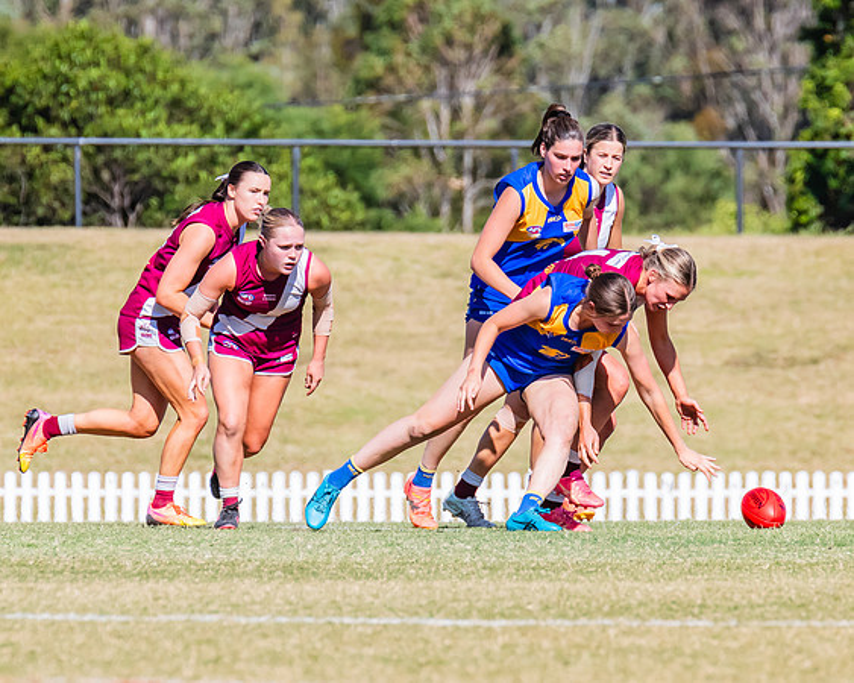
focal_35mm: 807
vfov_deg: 1.9
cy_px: 336
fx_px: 20384
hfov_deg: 2.4
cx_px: 458
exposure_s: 1/1600
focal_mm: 420
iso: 800
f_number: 10
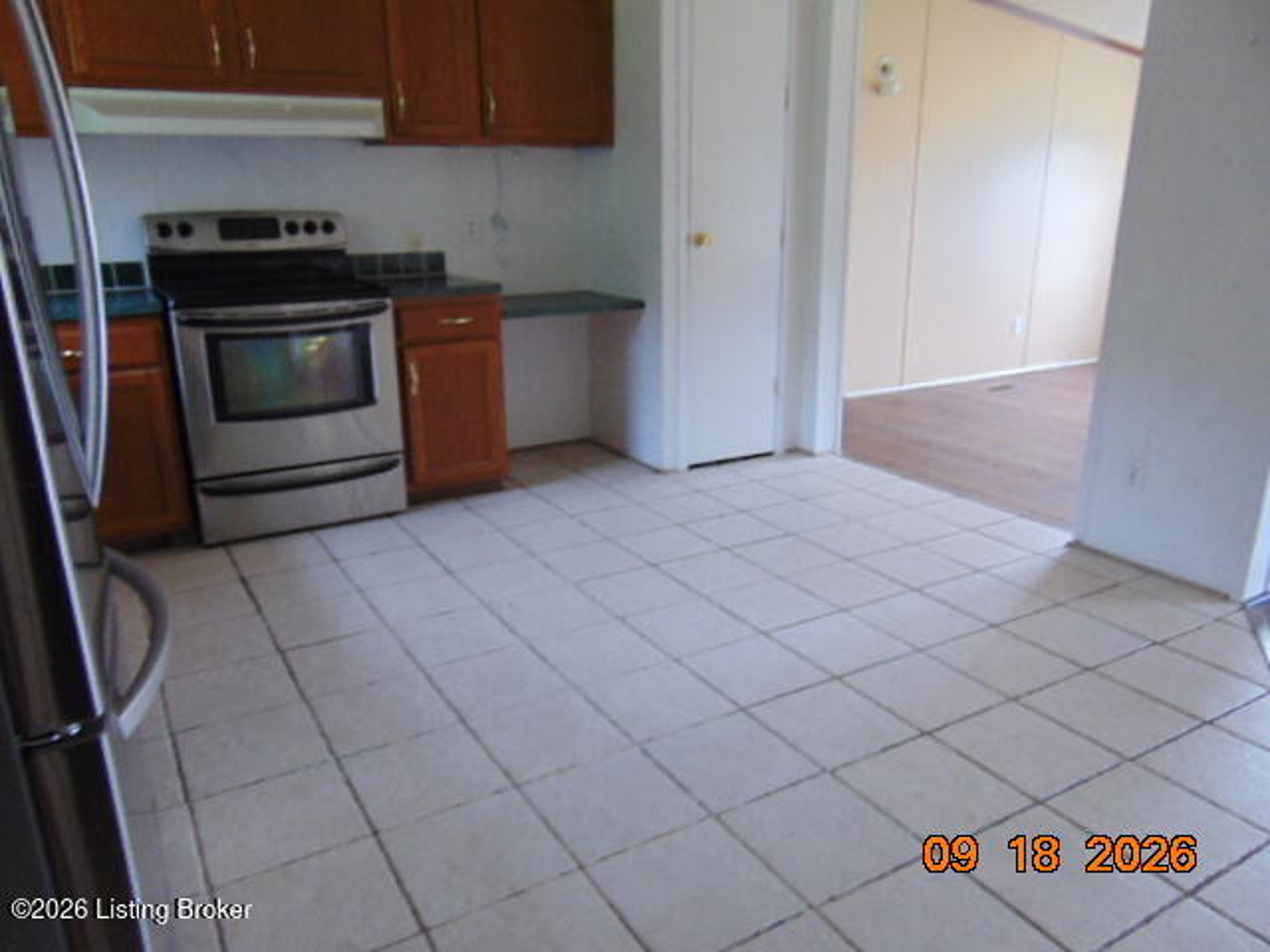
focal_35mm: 25
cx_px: 635
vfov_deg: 54.9
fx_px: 917
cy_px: 476
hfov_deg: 69.4
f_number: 3
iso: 100
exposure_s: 1/30
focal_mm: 4.5
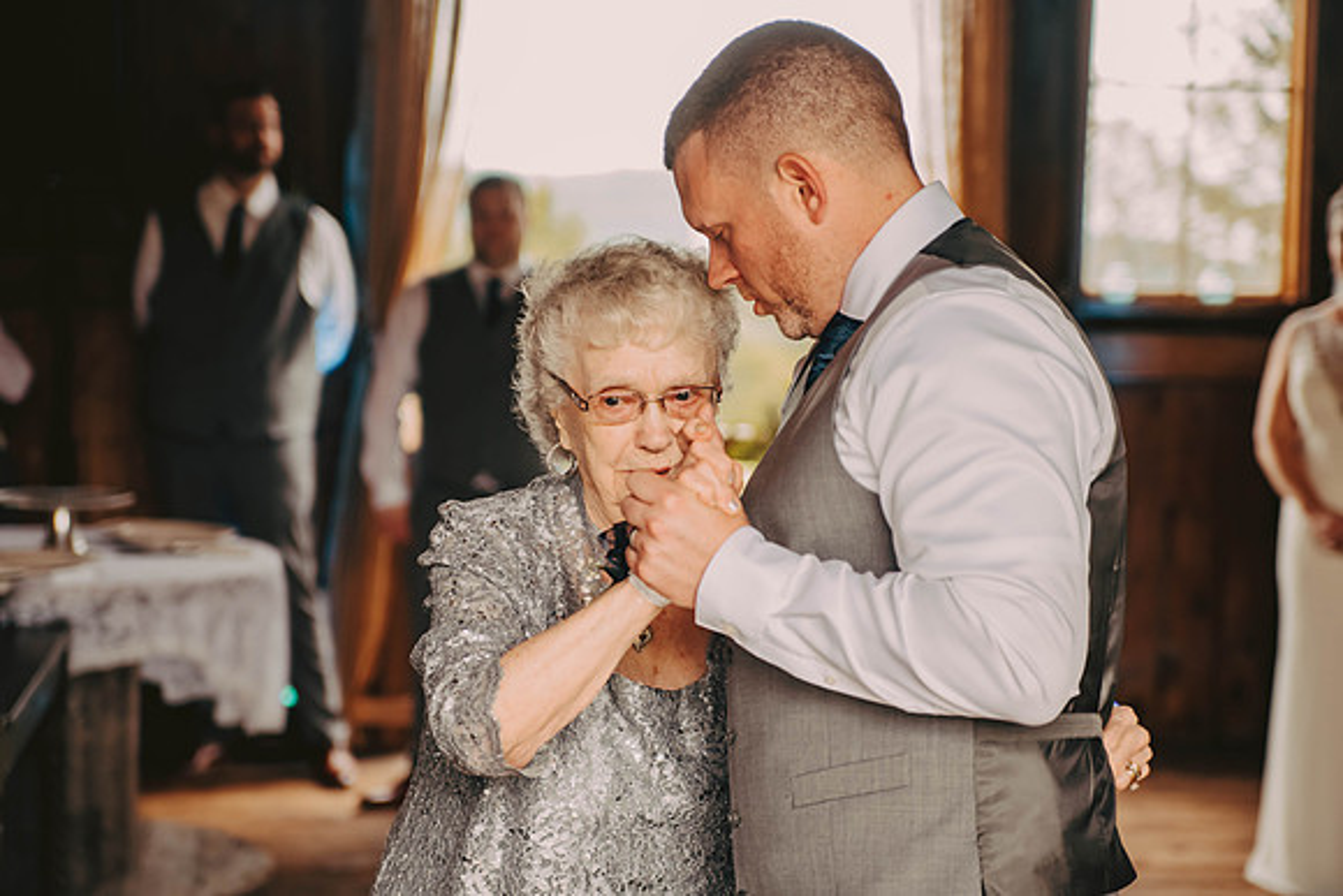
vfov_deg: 18.2
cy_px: 448
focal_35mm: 75
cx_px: 672
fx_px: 2798
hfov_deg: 27.0
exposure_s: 1/200
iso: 800
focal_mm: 75
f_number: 2.8
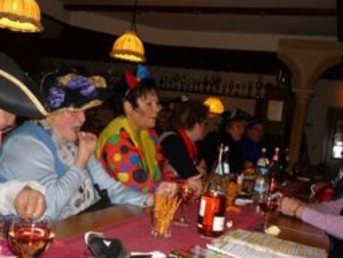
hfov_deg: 47.9
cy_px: 134
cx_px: 169
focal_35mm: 39
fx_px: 386
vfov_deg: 36.8
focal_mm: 4.4
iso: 125
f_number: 2.8
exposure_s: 1/30
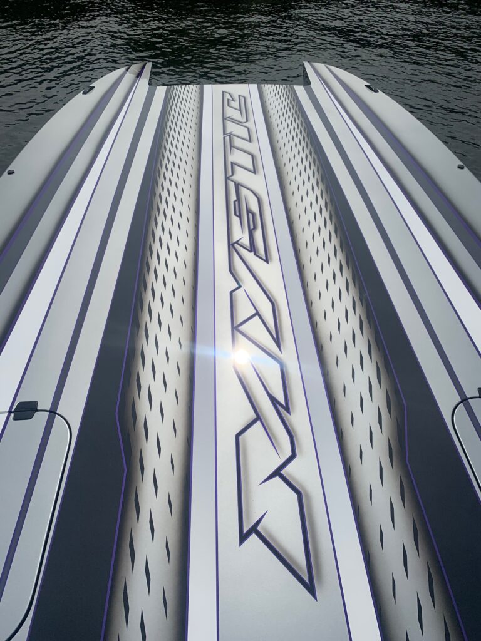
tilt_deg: -39.8
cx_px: 240
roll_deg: -0.3
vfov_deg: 67.3
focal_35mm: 26
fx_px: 482
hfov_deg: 53.1
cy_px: 320
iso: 25
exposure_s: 1/9524
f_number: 1.8
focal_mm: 4.25
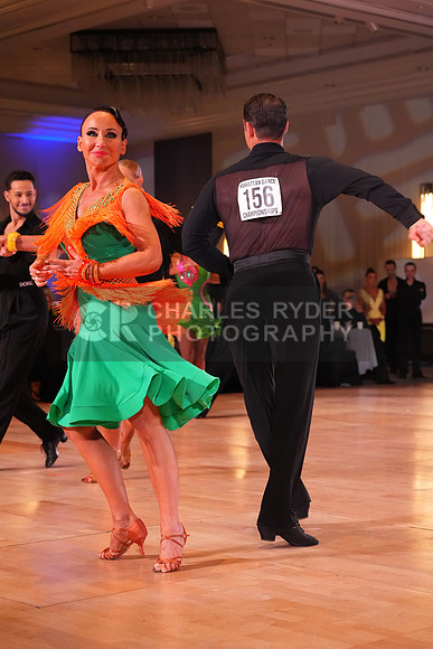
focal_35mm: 70
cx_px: 216
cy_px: 324
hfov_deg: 19.5
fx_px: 1262
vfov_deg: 28.8
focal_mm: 70
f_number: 5
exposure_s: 1/500
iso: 6400
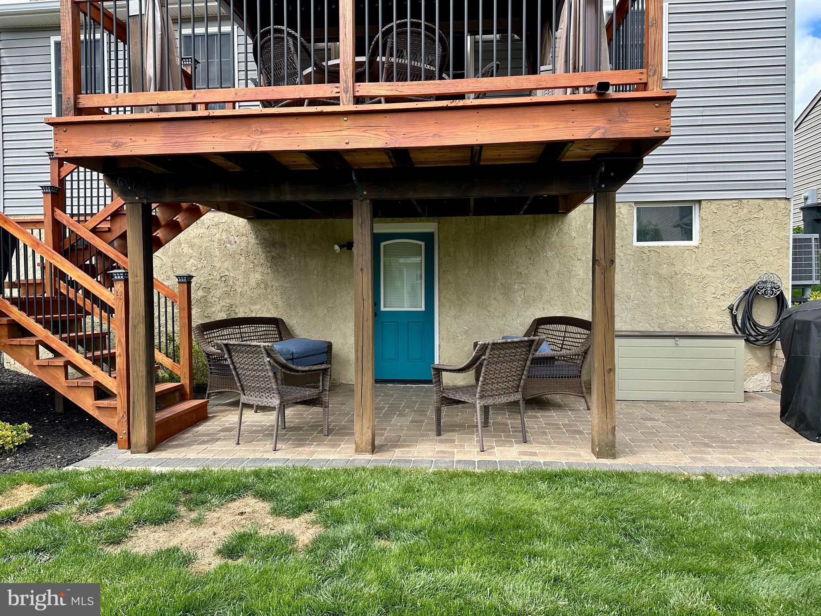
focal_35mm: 24
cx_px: 410
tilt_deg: -2.2
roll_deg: +0.5
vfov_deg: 56.8
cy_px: 308
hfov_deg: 71.6
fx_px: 569
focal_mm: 6.86
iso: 80
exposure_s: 1/980
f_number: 1.78
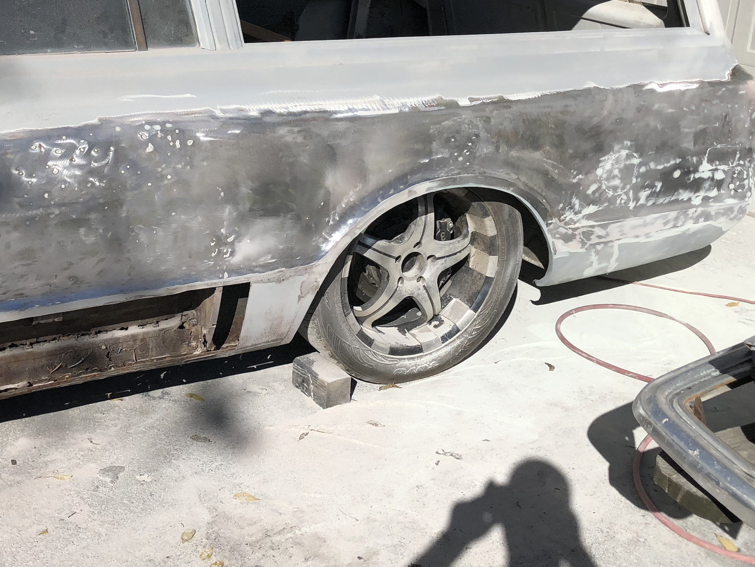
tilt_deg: -19.5
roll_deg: -2.7
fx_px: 1003
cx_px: 286
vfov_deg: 31.3
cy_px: 194
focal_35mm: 46
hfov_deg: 41.0
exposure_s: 1/4367
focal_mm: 3.99
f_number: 1.8
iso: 25
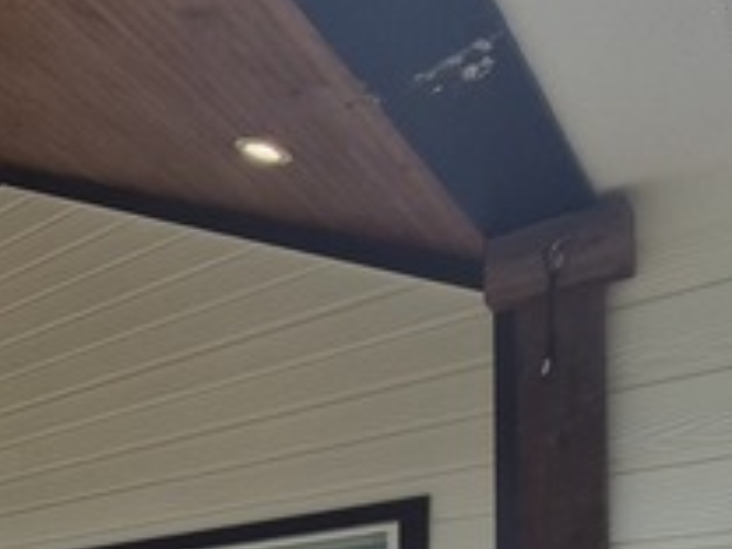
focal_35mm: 40
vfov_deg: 29.0
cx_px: -229
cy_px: 718
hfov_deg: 33.5
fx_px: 846
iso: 40
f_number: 2.2
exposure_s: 1/417
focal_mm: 1.74
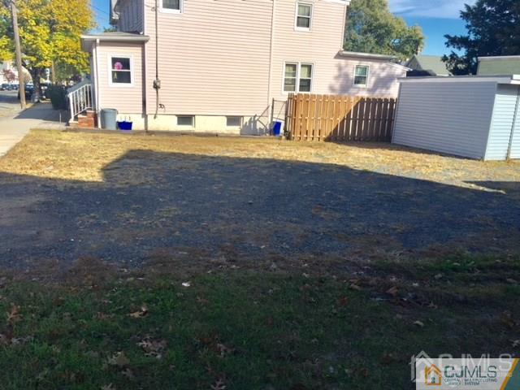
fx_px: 436
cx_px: 260
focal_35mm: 29
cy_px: 195
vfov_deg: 48.2
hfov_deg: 61.7
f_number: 2.2
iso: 32
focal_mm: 4.15
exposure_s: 1/2639
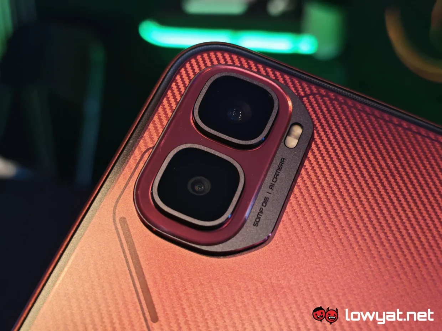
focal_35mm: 46
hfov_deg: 41.2
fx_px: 587
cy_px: 166
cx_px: 221
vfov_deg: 31.5
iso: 125
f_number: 1.6
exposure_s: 1/50
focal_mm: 5.4
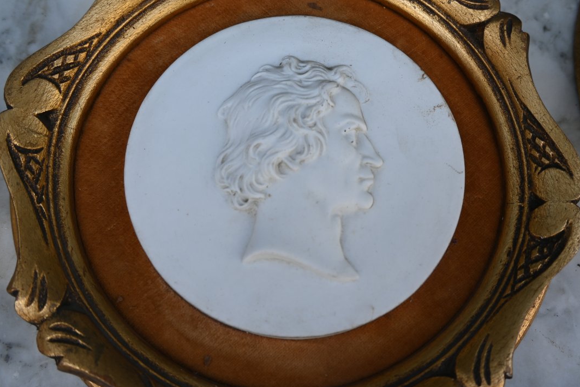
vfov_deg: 37.3
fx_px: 573
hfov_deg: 53.6
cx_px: 316
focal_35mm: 36
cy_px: 192
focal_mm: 21
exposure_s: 1/250
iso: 200
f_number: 5.6
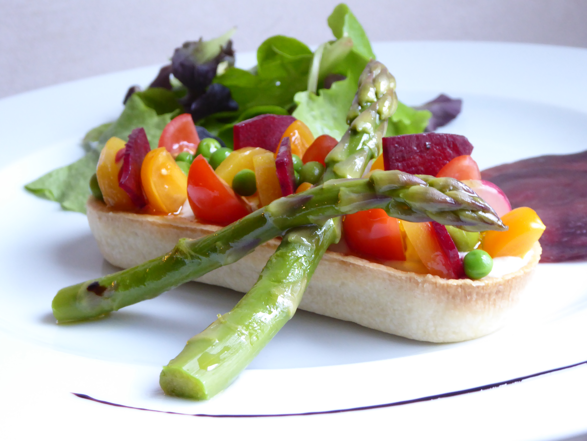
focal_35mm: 75
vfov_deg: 19.6
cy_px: 220
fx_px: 1272
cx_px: 294
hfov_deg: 26.0
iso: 400
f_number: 4.5
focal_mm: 12.5
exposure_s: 1/40
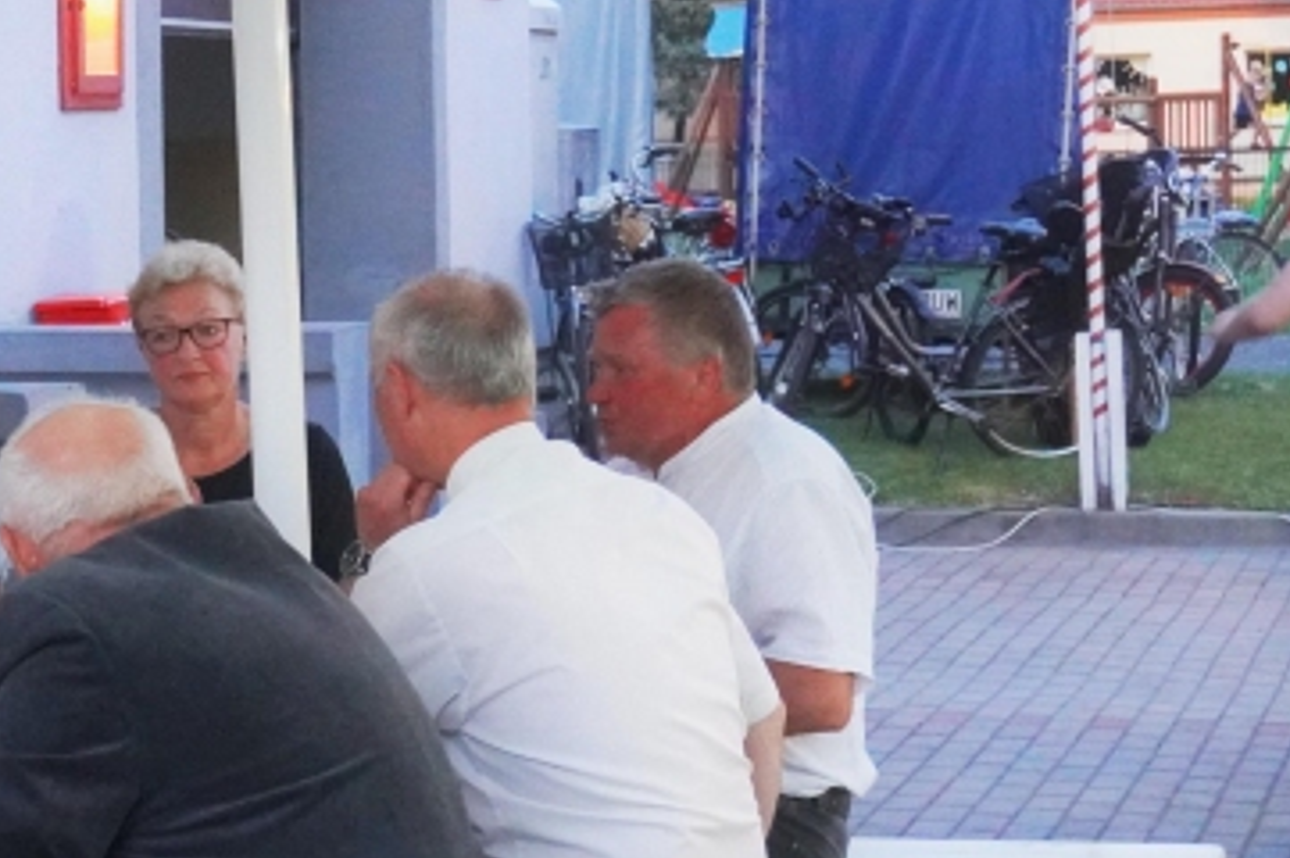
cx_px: 43
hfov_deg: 19.3
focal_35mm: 103
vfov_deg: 13.2
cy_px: 492
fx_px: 3691
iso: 6400
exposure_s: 1/80
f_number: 5
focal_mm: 31
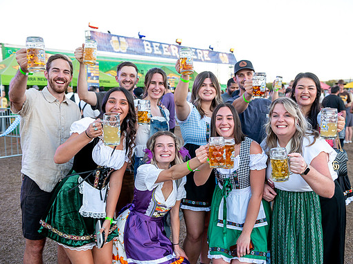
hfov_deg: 52.6
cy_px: 133
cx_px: 194
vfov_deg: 40.7
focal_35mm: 35
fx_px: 357
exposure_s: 1/320
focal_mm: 32
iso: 640
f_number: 4
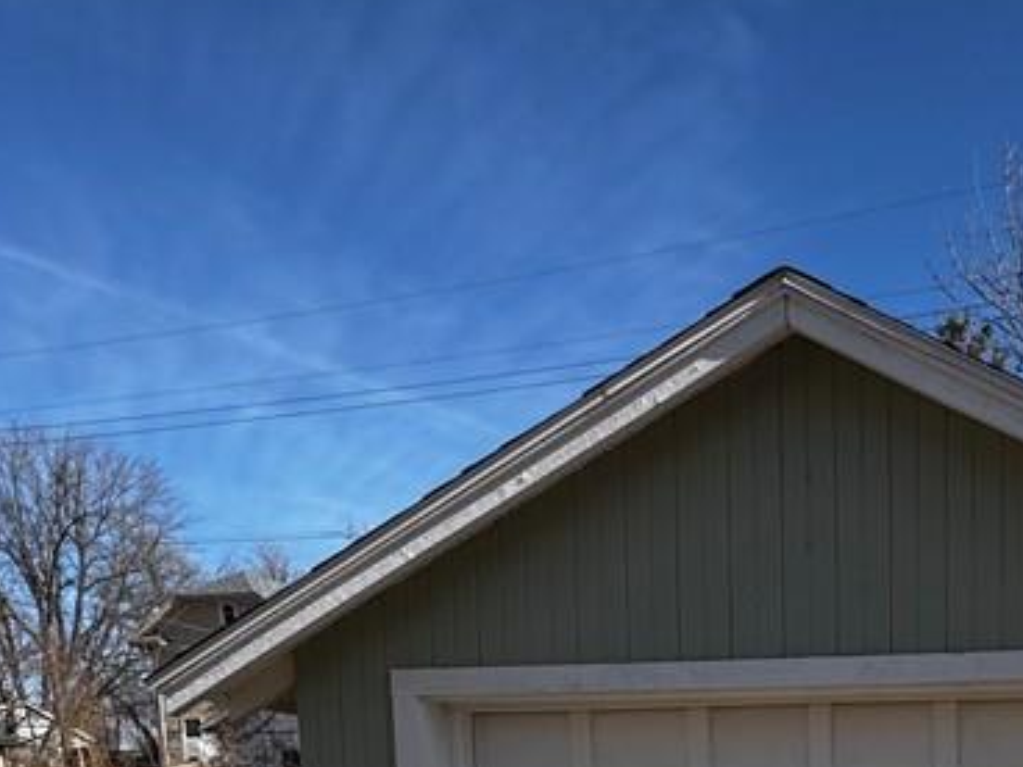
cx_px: 876
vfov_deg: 29.8
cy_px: 987
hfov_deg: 44.5
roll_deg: +1.3
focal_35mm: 39
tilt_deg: -8.3
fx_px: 1153
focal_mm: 2.22
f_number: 2.2
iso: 50
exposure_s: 1/1637
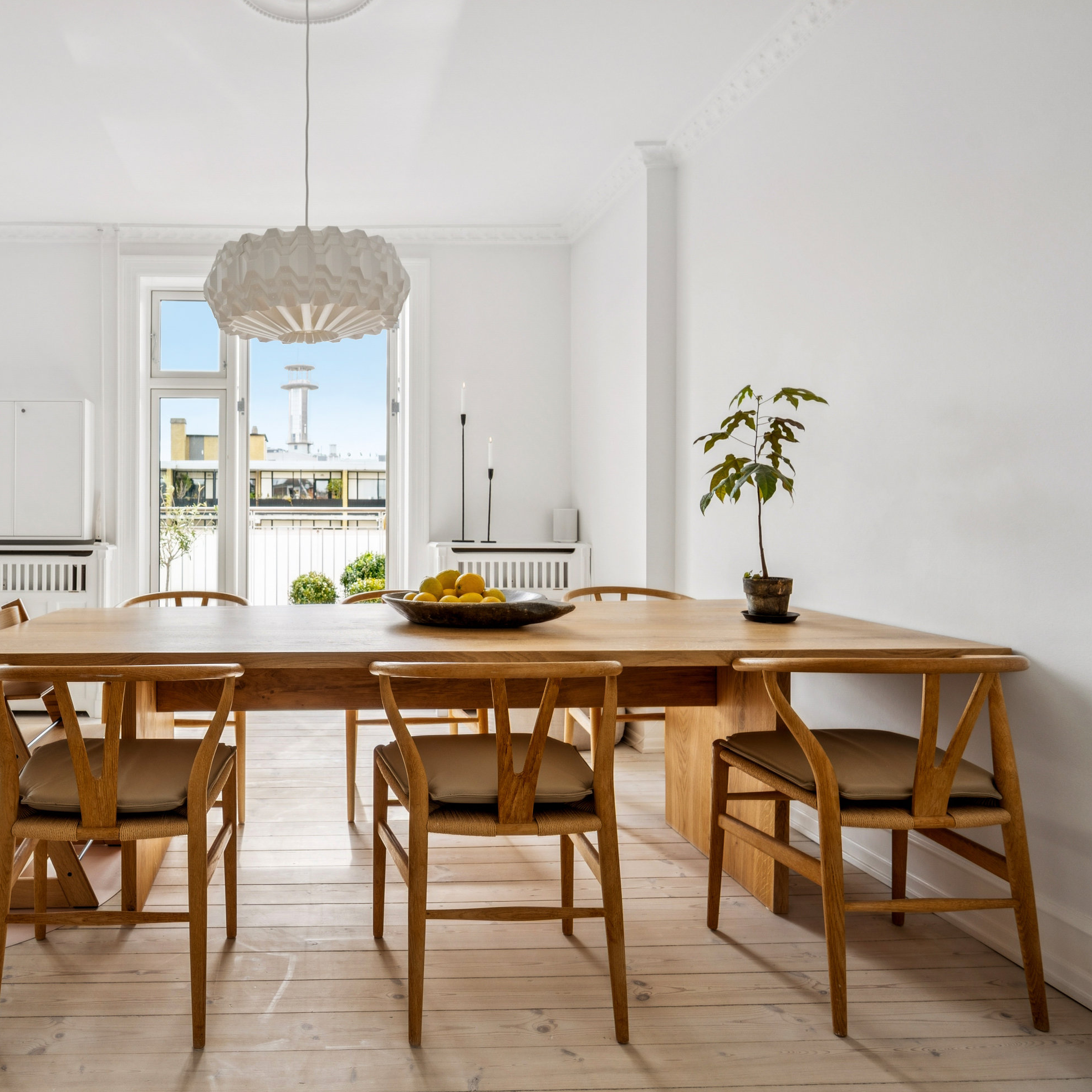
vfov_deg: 68.1
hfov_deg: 65.3
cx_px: 320
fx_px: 808
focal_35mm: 23
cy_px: 547
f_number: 6.3
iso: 400
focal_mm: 17.5
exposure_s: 1/125
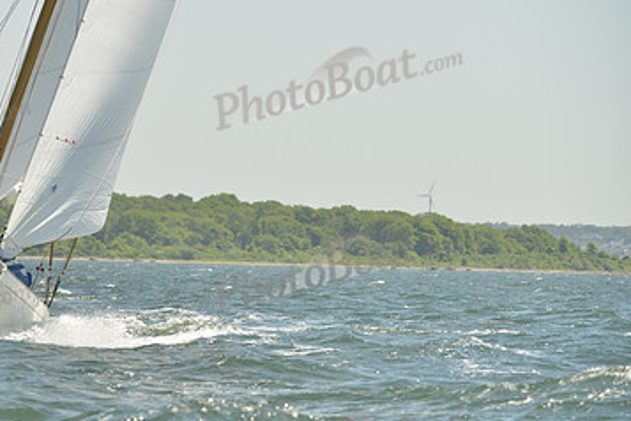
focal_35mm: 325
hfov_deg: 6.3
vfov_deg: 4.2
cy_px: 201
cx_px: 124
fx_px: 5696
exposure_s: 1/800
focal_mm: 200
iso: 200
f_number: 4.5
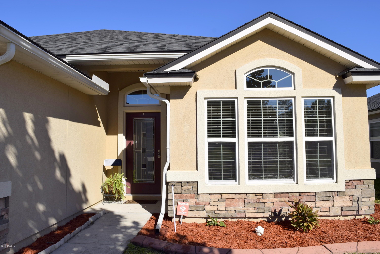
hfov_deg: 67.4
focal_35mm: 27
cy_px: 127
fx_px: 285
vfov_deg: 47.9
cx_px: 190
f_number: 11
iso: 100
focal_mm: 18
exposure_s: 1/200
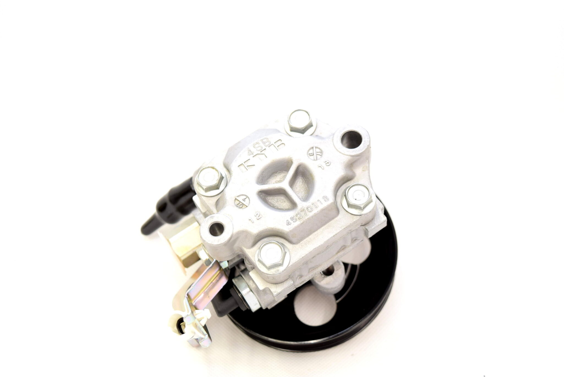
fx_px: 682
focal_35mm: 44
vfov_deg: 30.9
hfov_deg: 44.9
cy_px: 188
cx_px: 282
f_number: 5
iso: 400
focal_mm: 29
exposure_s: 1/100
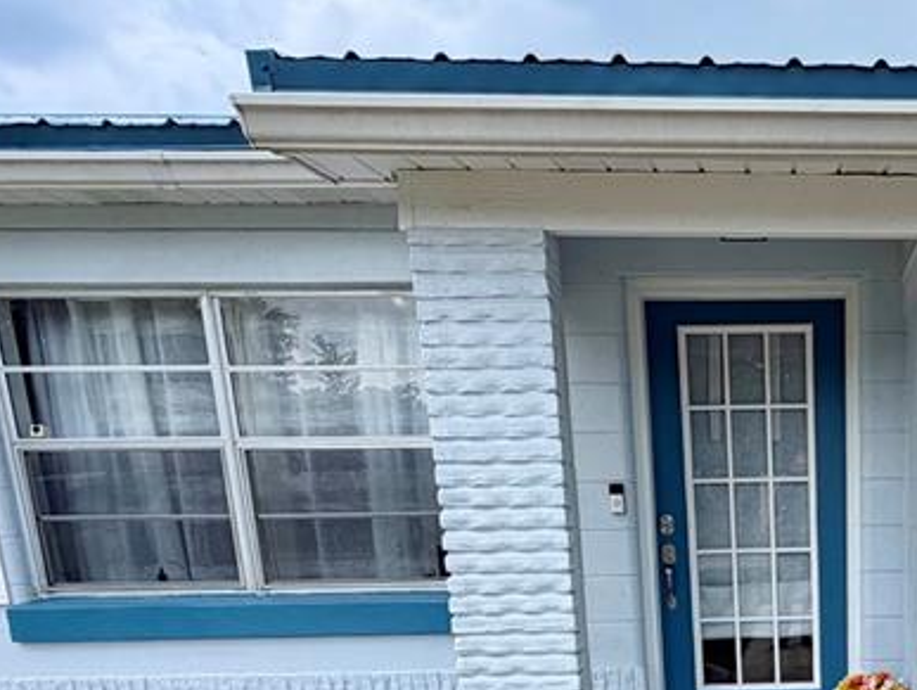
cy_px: 718
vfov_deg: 34.5
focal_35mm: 37
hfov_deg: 44.9
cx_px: 846
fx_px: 981
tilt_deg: -12.0
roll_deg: +0.7
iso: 50
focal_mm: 2.22
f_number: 2.2
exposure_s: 1/502
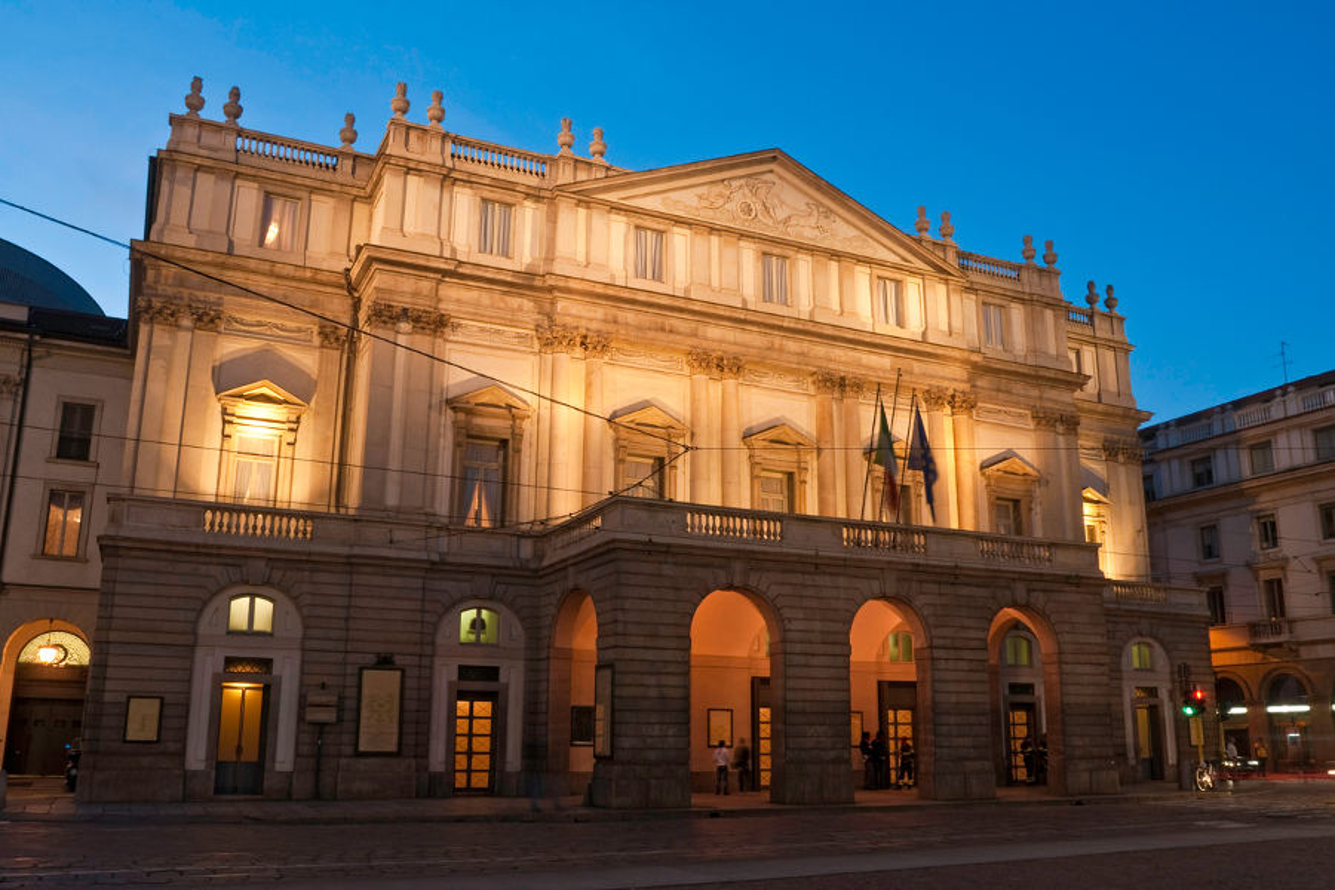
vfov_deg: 43.6
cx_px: 668
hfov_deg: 61.9
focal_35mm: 30
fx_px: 1112
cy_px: 445
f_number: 16
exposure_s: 2
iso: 200
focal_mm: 20
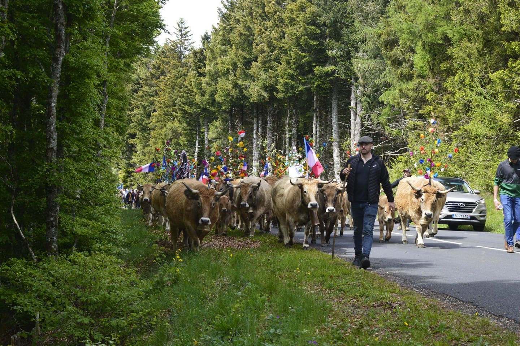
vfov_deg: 16.5
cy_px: 173
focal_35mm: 82
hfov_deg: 24.6
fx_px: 1191
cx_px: 260
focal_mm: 55
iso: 100
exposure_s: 1/100
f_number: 5.6
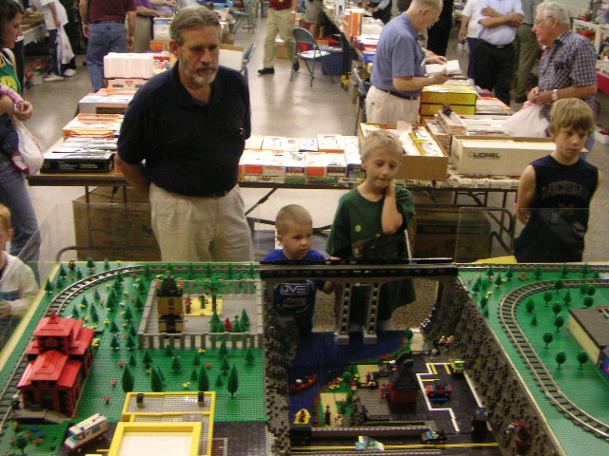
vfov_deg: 36.0
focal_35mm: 40
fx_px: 704
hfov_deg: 46.8
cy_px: 228
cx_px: 304
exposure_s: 1/30
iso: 400
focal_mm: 5.3
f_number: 2.9
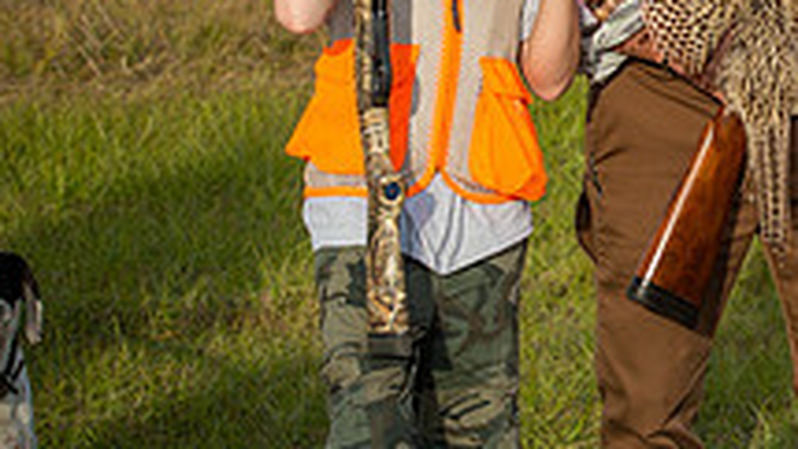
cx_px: 913
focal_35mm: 198
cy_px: 96
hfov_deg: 10.7
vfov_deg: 6.1
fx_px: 4190
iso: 100
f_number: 5.6
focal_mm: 70
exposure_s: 1/400
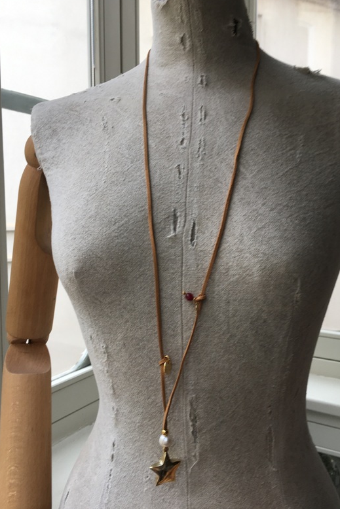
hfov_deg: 42.3
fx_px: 439
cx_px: 177
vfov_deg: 60.3
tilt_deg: -4.9
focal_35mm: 31
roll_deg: -1.2
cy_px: 253
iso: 25
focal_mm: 4.15
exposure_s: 1/100
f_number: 2.2
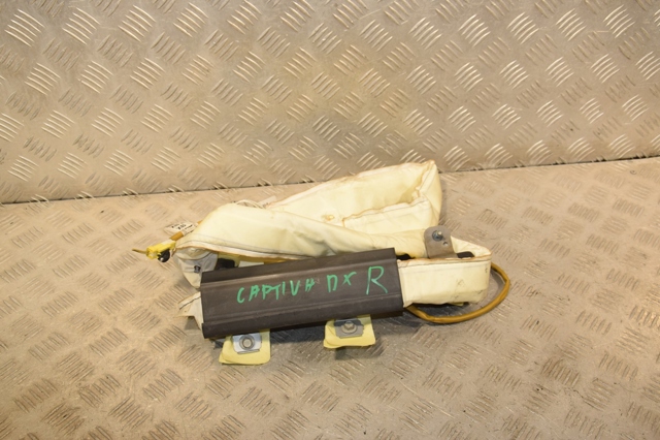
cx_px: 330
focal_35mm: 36
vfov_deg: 36.8
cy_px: 220
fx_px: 660
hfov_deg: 53.2
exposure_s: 1/200
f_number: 7.1
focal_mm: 24
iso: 800
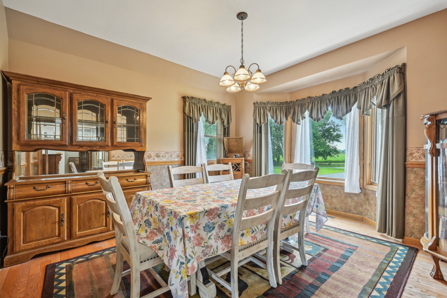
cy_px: 149
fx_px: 192
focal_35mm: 16
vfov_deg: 75.5
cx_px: 224
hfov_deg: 98.5
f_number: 8
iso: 800
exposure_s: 1/50
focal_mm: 15.5
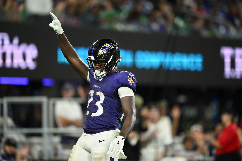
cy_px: 80
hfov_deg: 5.2
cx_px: 121
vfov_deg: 3.4
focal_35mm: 400
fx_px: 2688
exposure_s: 1/2000
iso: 3200
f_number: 2.8
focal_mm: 400
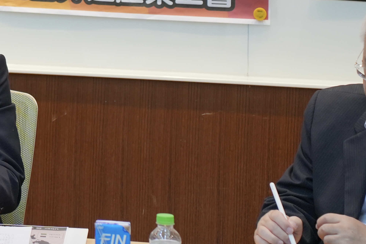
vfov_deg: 6.0
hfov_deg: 9.0
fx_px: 2297
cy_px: -69
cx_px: -68
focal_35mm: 226
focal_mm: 75
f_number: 3.2
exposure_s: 1/200
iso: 1000
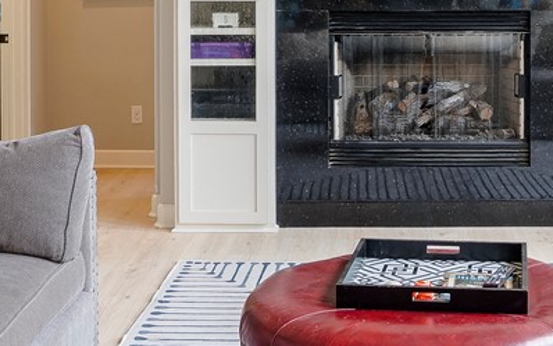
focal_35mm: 75
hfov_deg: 27.2
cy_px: -40
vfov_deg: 16.8
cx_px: 401
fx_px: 1131
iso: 400
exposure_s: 1/20
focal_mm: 18
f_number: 7.1
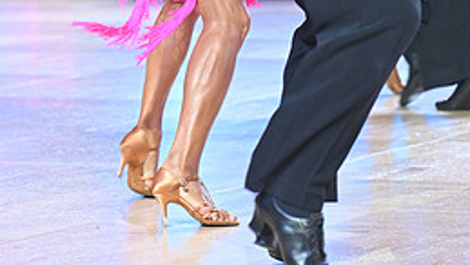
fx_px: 3392
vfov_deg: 4.4
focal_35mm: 272
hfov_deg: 7.9
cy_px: -122
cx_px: 228
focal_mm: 116
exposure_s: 1/250
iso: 2000
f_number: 4
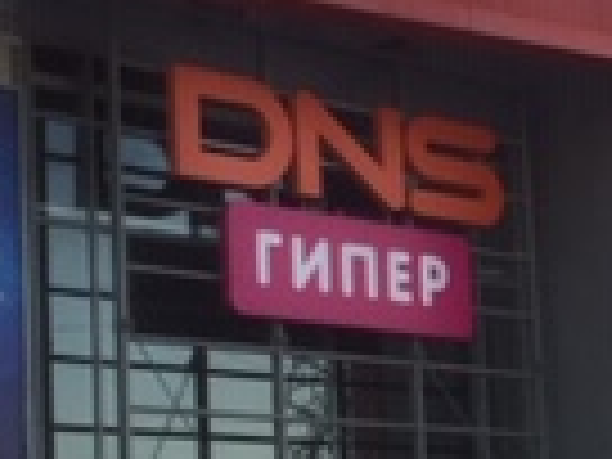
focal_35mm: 136
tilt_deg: +13.3
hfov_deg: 13.8
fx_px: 2404
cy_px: 252
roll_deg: +2.6
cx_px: 846
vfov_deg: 10.9
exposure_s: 1/166
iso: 32
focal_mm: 4.15
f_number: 2.2
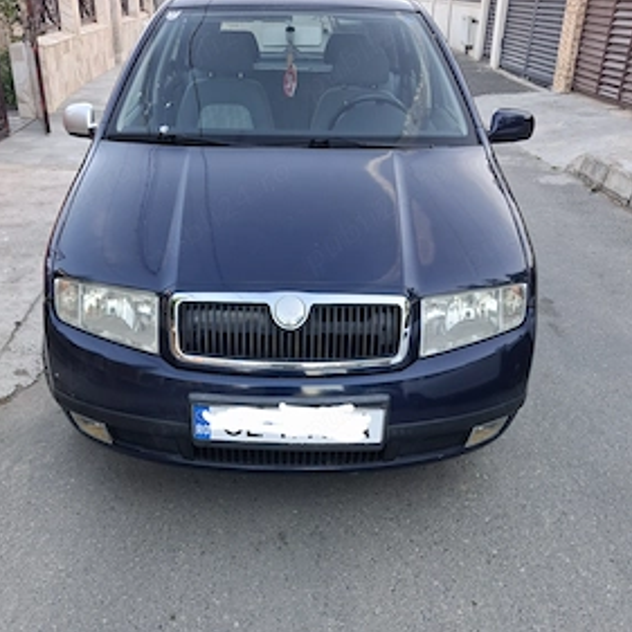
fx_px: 702
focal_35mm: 34
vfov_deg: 47.6
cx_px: 297
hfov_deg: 48.4
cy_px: 425
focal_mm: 4
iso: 160
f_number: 1.8
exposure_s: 1/120
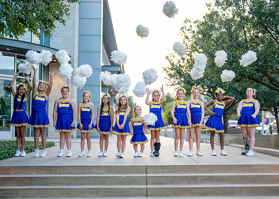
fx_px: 485
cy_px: 111
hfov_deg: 32.1
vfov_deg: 23.2
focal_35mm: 61
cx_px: 154
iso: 640
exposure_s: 1/800
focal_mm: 50
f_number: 1.2
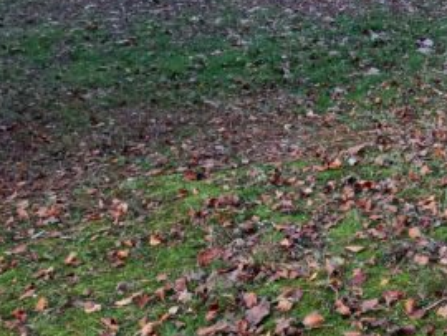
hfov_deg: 26.6
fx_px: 918
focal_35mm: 71
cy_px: -50
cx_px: 382
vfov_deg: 19.7
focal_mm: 4.6
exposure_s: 1/50
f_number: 1.8
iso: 64
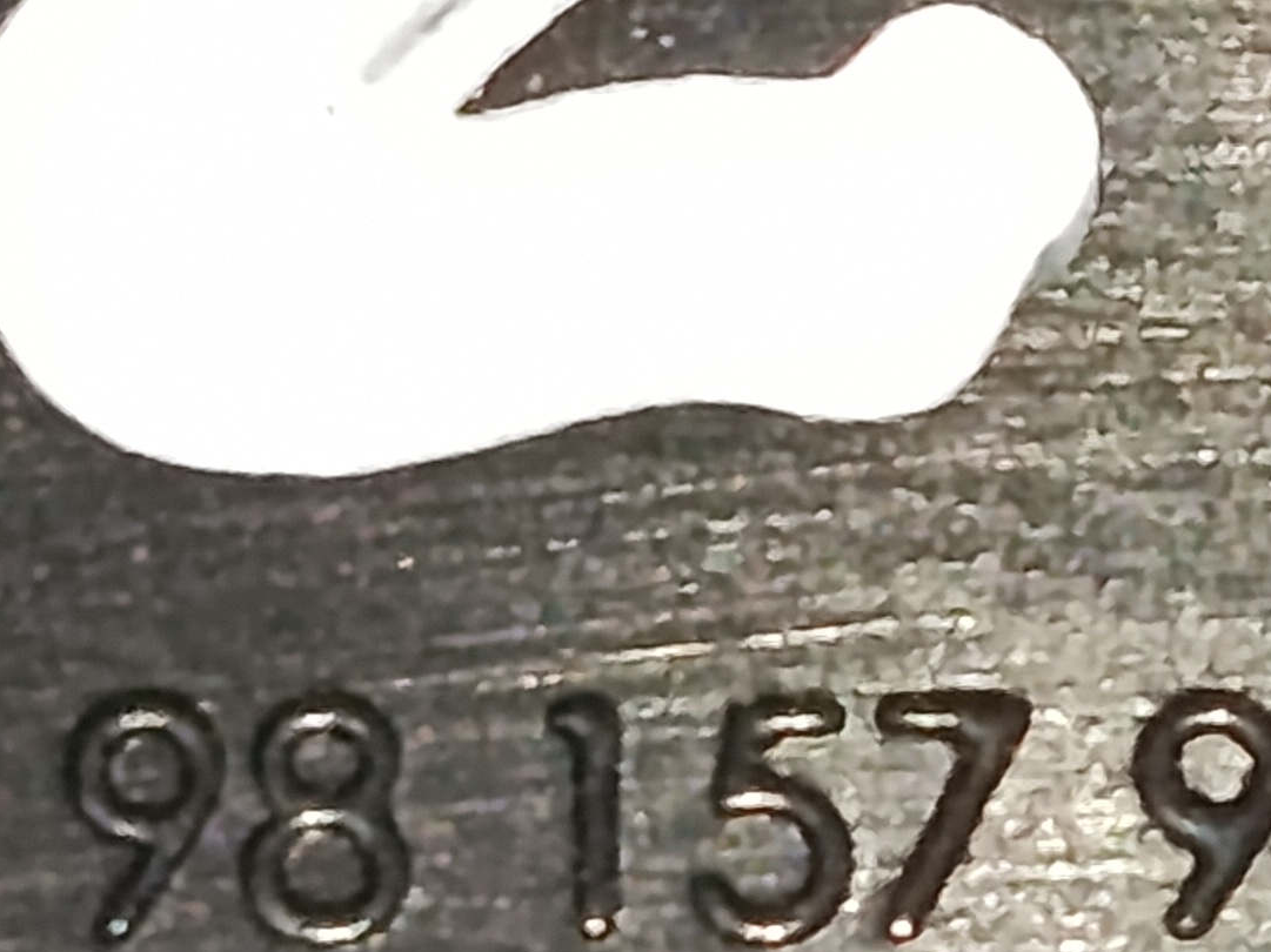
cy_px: -390
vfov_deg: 3.5
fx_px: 15489
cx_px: 985
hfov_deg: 4.7
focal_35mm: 422
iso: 739
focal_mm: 5.24
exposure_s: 1/100
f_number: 1.7
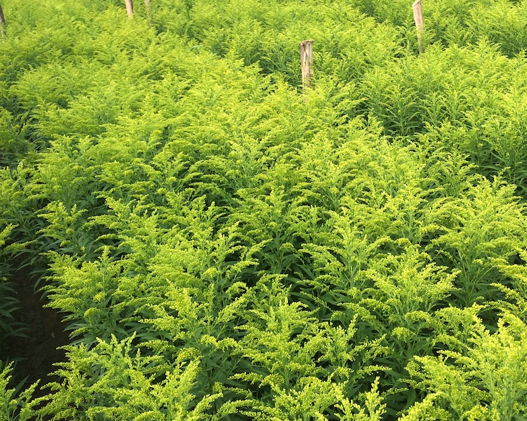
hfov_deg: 41.0
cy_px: 141
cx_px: 314
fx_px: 702
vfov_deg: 33.2
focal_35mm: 45
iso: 32
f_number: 2.2
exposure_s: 1/1001
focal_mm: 4.12
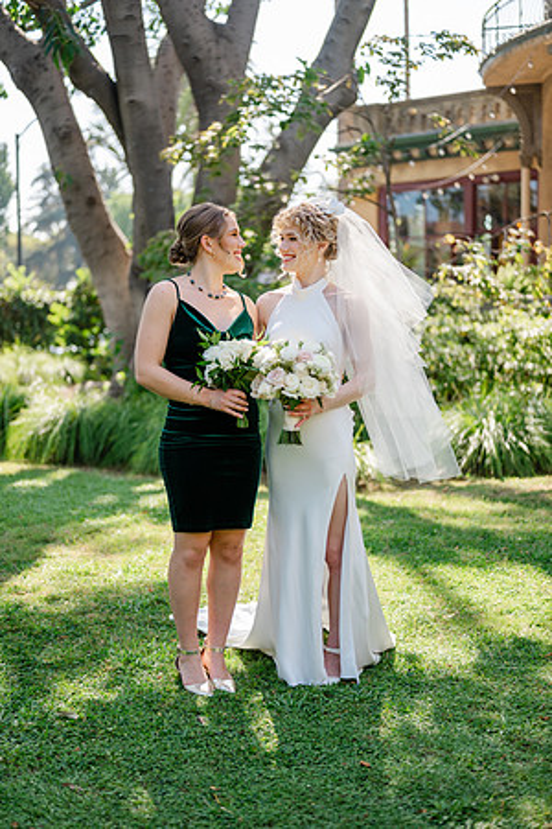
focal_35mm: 50
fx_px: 1150
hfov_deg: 27.0
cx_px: 276
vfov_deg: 39.6
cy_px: 414
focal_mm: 50
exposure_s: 1/800
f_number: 1.8
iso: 64
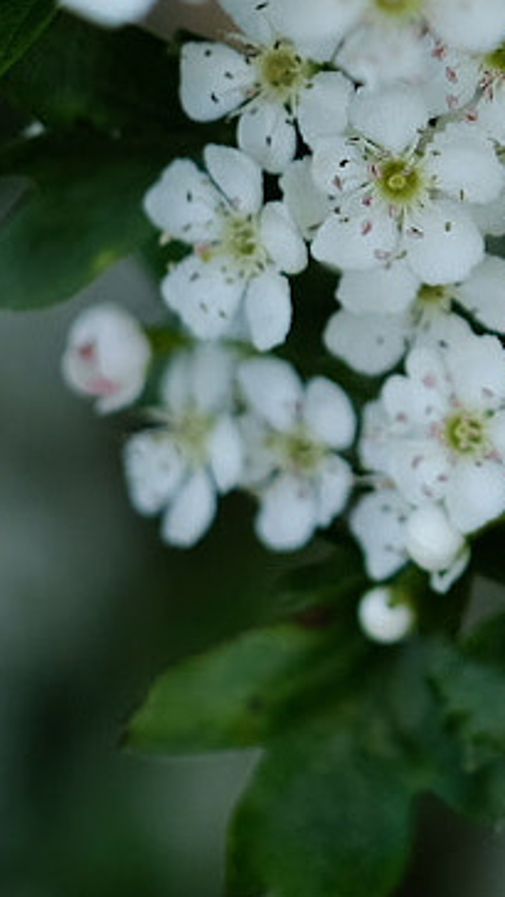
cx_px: 976
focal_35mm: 387
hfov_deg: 3.1
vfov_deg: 5.6
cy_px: 18
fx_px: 9204
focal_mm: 56
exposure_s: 1/900
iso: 200
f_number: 2.5
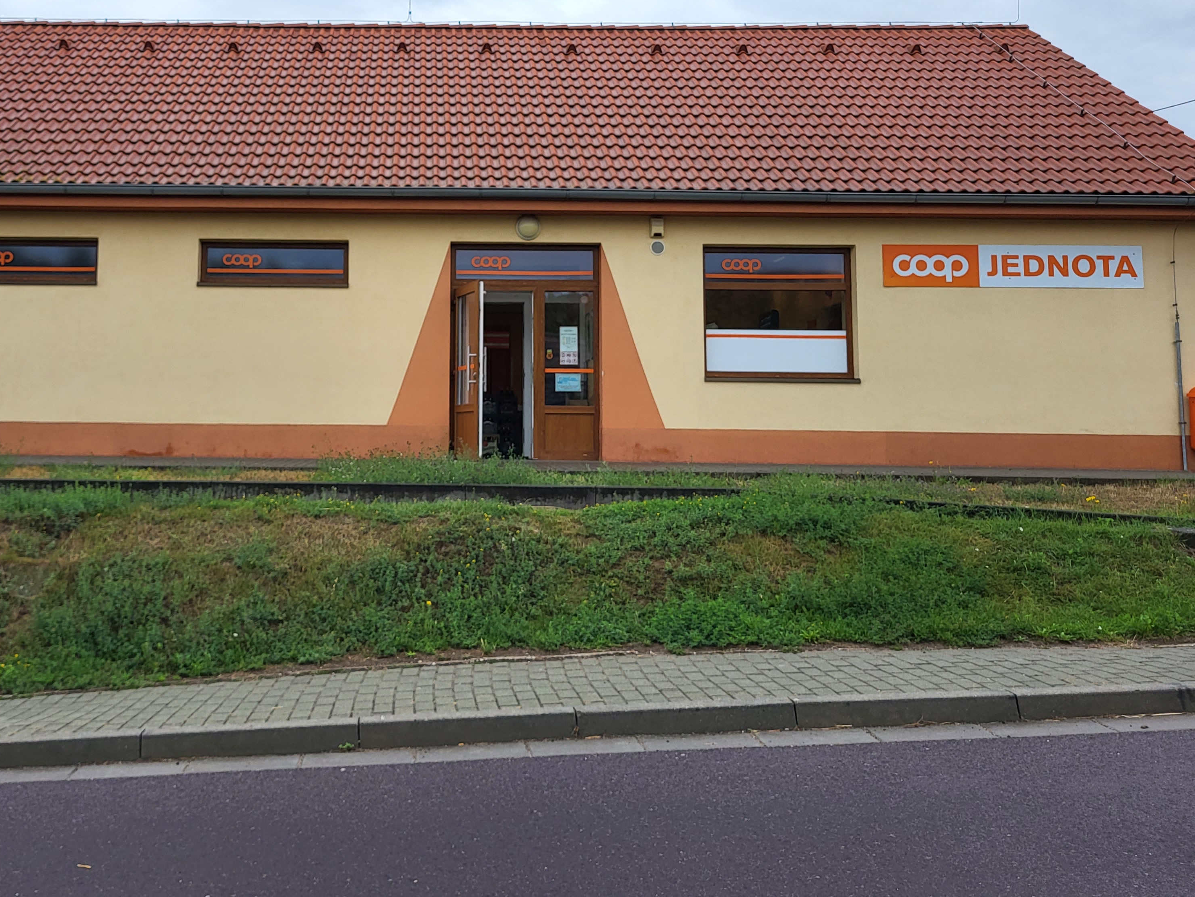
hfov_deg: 51.8
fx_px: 1208
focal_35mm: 35
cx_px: 413
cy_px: 299
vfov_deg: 40.2
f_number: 1.8
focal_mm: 5.4
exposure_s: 1/1864
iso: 40
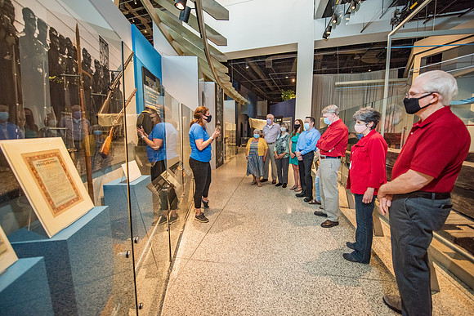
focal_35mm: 14
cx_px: 241
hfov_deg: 102.6
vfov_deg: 79.6
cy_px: 158
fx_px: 190
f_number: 2.8
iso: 1600
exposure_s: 1/200
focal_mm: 14
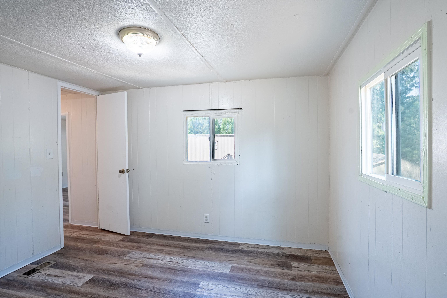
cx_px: 224
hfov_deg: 96.7
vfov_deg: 73.8
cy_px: 149
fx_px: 199
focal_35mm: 16
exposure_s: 1/400
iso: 400
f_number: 8
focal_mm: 16
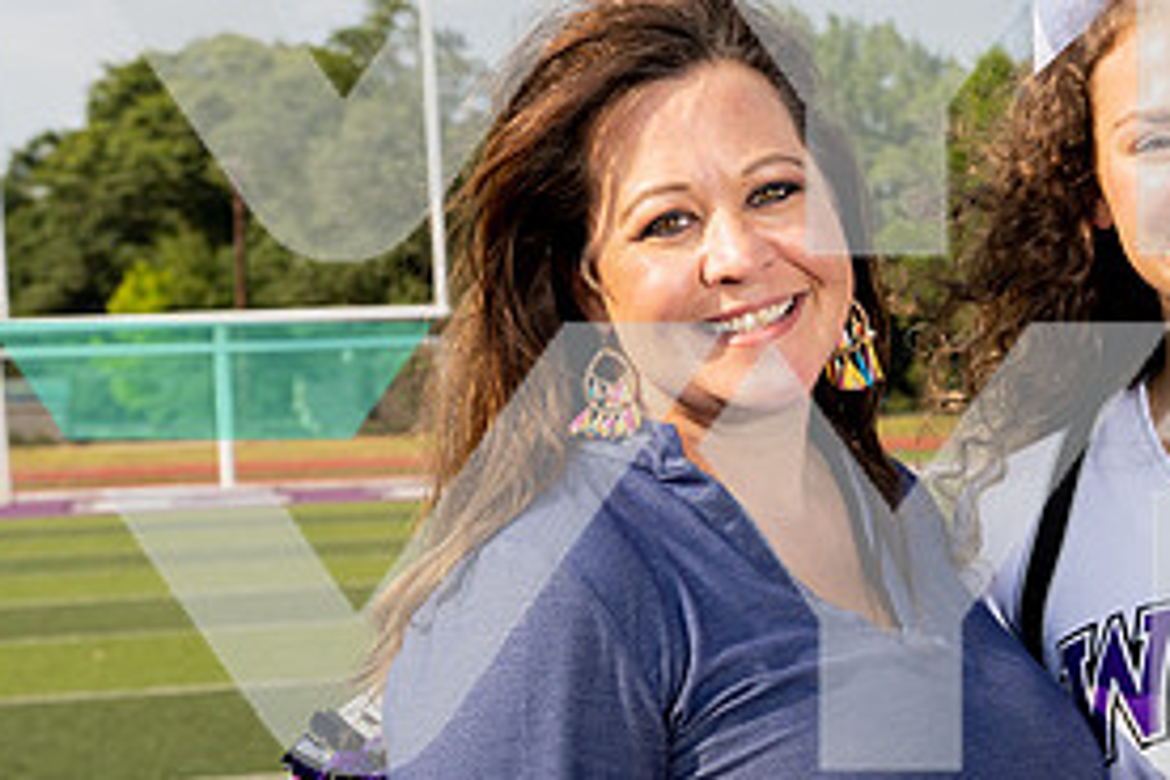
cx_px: 1068
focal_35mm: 101
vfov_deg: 13.5
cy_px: 549
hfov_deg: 19.8
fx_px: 3282
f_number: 6.3
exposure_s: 1/250
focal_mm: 48
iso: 100
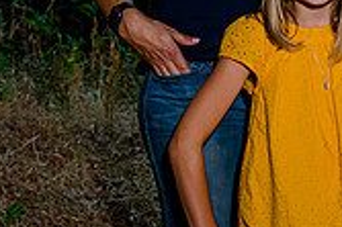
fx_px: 1727
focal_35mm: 182
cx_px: 585
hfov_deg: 10.7
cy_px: -23
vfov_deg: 7.5
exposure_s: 1/250
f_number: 7.1
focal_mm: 48
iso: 500
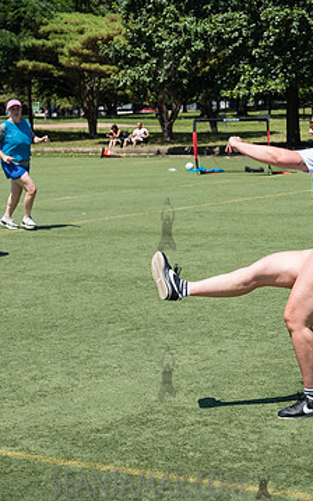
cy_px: 189
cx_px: 256
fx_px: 1353
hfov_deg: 13.1
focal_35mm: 99
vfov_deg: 21.0
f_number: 4
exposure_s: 1/1250
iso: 200
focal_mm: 48
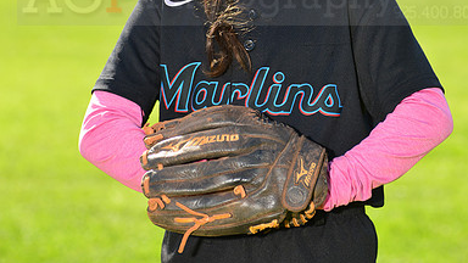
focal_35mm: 293
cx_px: 235
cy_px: -13
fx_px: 3636
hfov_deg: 7.4
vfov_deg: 4.1
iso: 200
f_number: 8
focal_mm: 185
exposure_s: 1/250
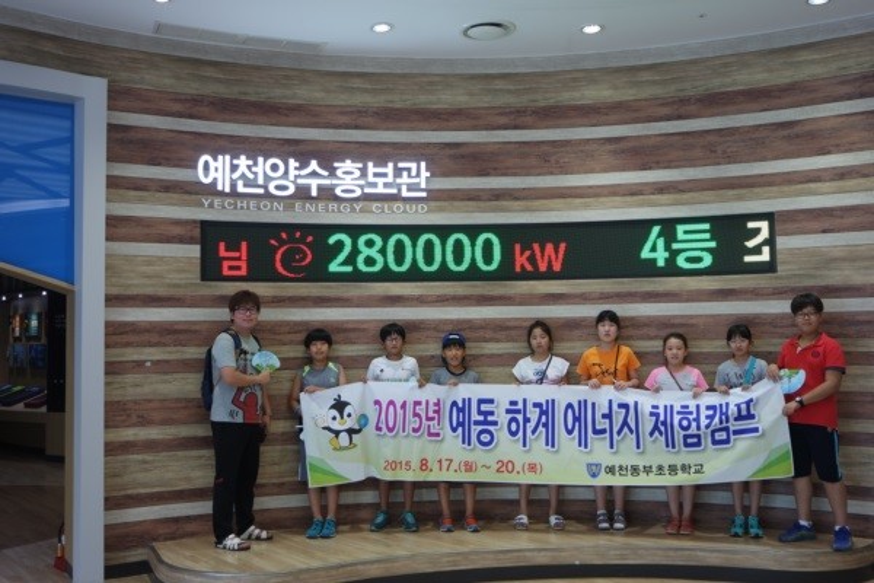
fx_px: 850
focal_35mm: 35
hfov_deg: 54.4
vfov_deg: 37.9
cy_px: 292
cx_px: 437
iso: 400
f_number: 4
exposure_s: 1/50
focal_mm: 23
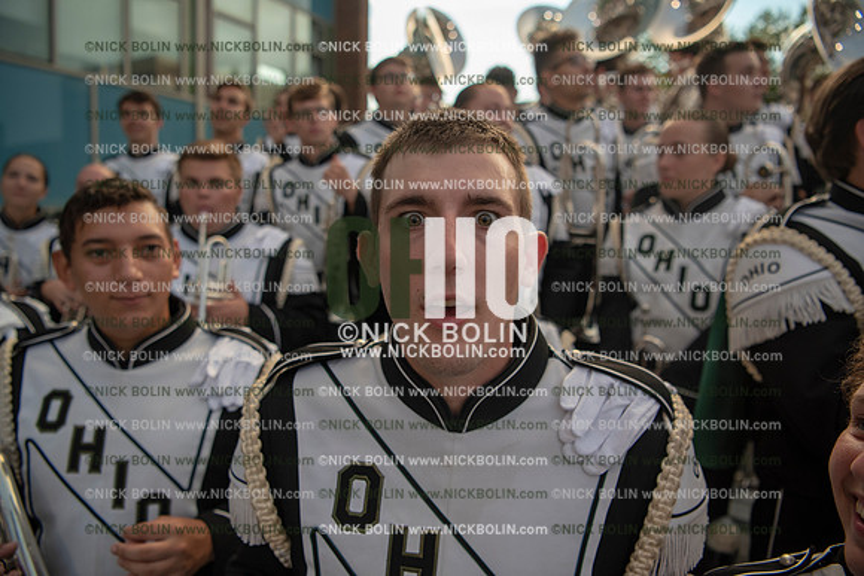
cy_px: 288
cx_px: 432
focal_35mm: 24
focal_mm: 24
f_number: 3.2
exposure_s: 1/400
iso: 800
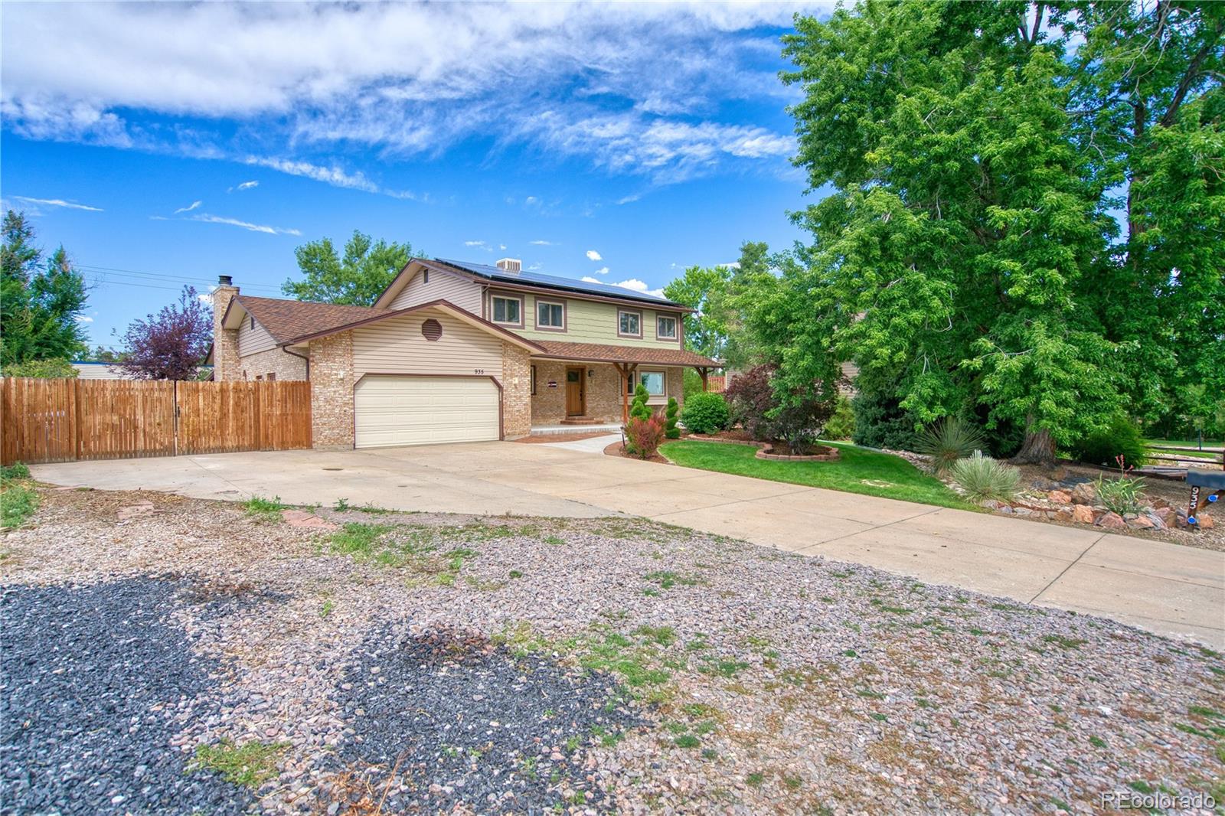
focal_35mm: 17
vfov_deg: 70.4
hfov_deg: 93.3
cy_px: 408
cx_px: 612
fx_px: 578
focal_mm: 17
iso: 500
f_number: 4
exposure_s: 1/2000
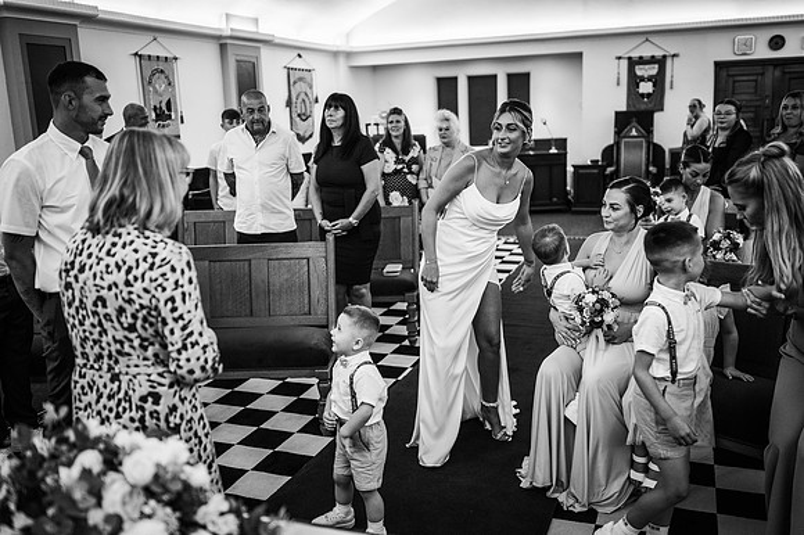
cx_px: 402
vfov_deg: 37.8
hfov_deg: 54.5
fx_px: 781
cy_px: 268
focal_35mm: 35
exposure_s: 1/200
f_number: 1.8
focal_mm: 35
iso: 900
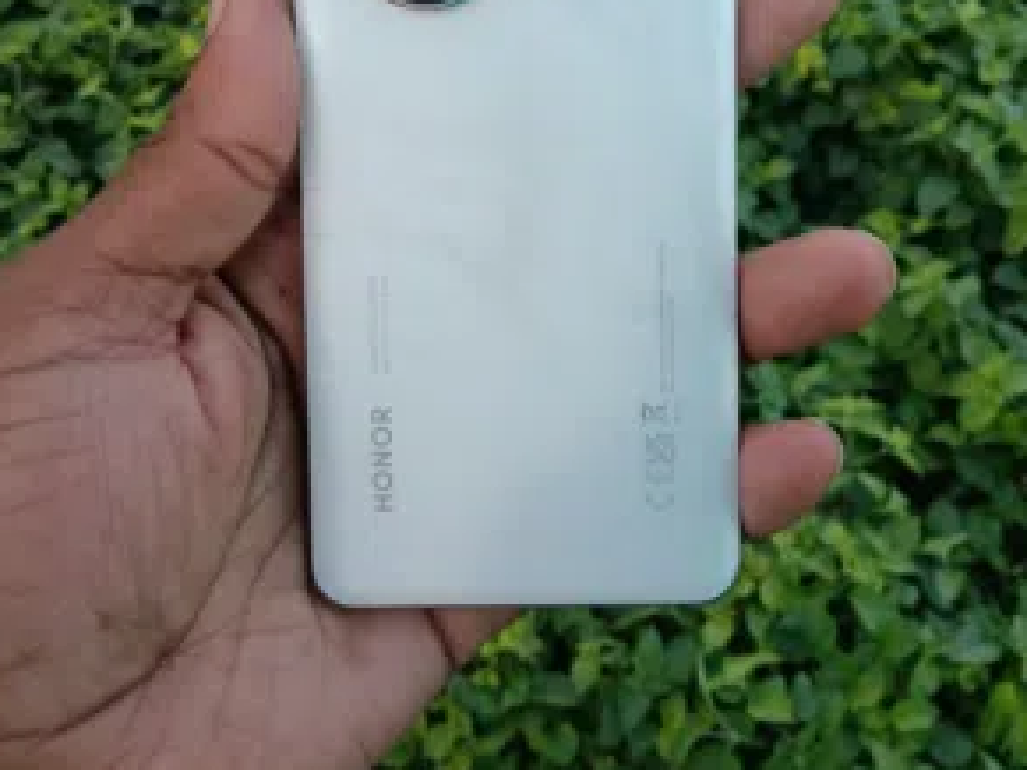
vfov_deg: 37.6
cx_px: 512
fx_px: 1097
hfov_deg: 50.2
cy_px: 187
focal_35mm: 37
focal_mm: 3.98
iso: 250
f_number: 1.8
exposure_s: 1/50
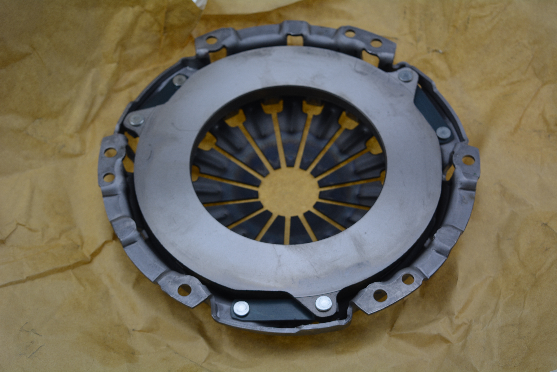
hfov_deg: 29.2
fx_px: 1067
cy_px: 186
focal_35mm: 69
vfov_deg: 19.7
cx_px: 278
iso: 320
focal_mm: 46
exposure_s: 1/125
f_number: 5.6
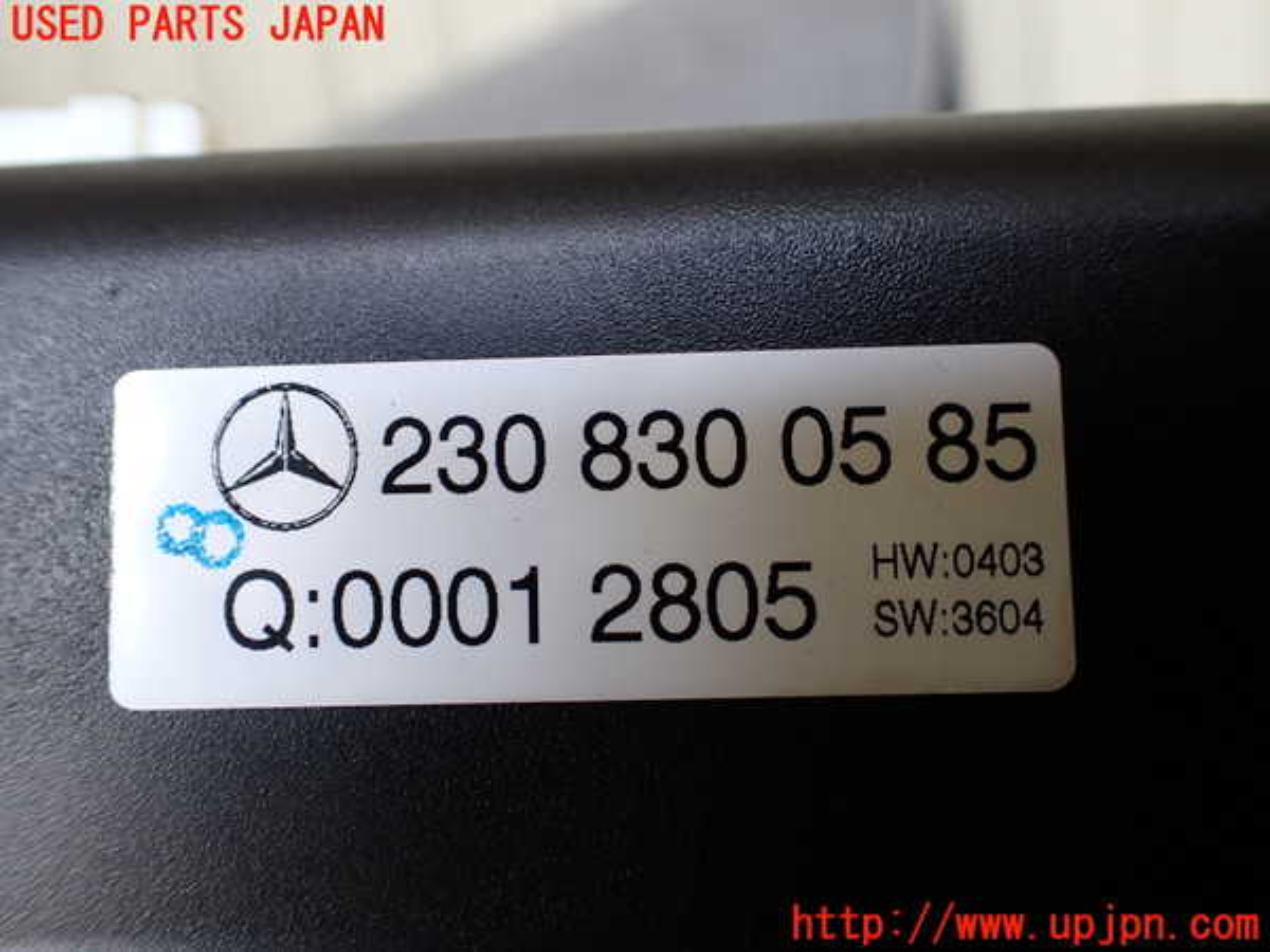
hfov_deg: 60.0
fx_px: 1101
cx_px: 635
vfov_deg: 46.8
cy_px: 476
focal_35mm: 30
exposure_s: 1/125
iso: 160
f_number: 2.3
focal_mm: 5.4
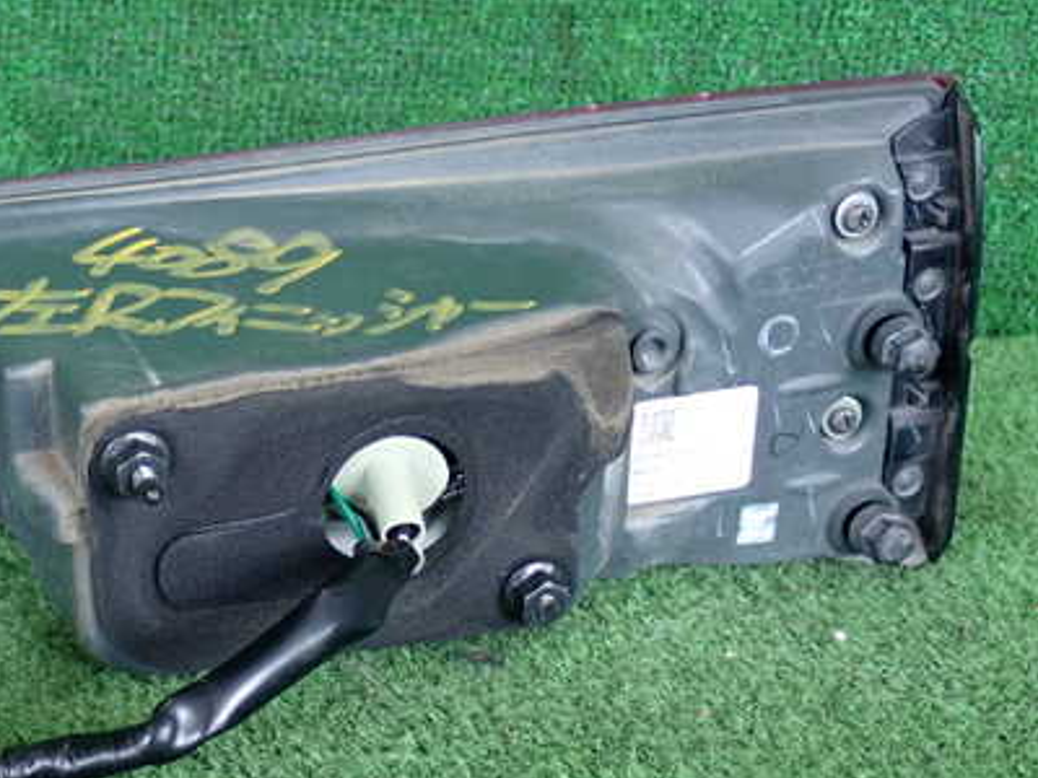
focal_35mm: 81
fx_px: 2429
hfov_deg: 23.9
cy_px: 436
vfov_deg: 18.2
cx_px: 270
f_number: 3.3
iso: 640
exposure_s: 1/125
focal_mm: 9.65
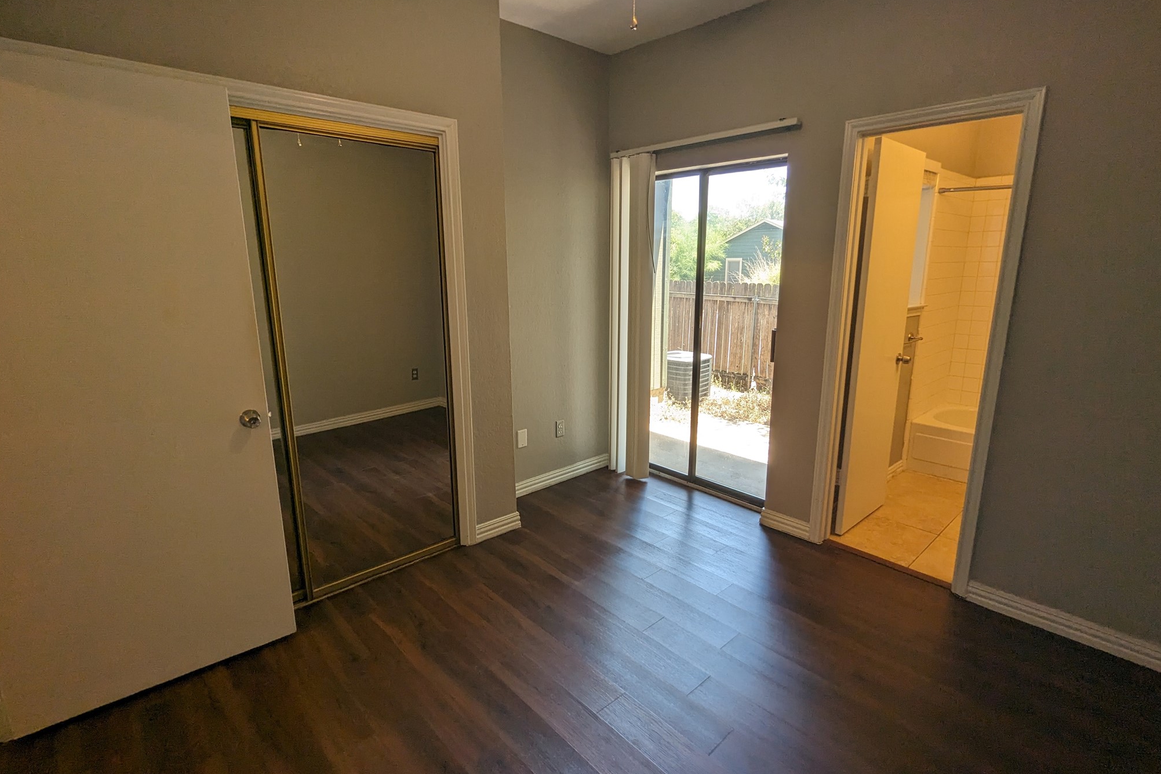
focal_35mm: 17
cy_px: 381
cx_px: 587
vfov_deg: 70.4
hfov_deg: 93.3
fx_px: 548
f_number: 2.2
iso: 52
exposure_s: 1/120
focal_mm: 2.35
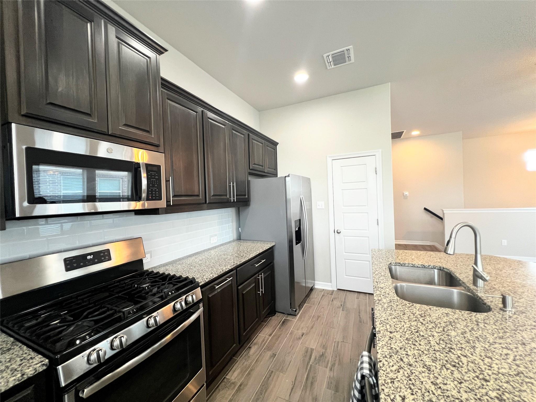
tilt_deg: -1.6
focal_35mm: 13
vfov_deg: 89.9
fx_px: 201
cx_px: 268
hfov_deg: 106.2
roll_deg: +1.8
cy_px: 201
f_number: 1.8
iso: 200
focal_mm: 1.57
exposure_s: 1/60
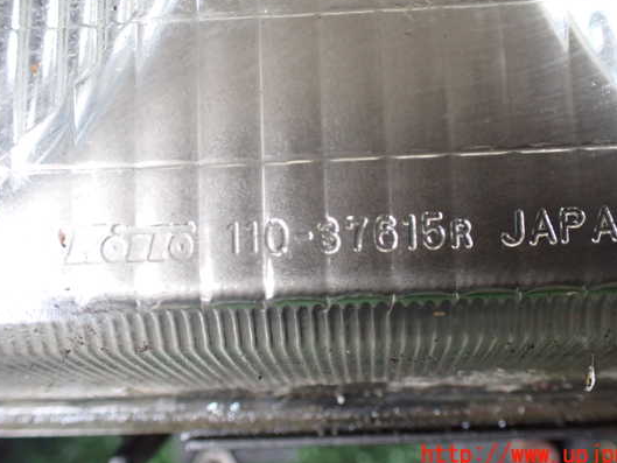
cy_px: 208
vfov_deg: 41.8
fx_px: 606
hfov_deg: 53.9
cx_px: 335
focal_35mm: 34
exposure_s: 1/125
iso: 640
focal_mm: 5.4
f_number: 2.3
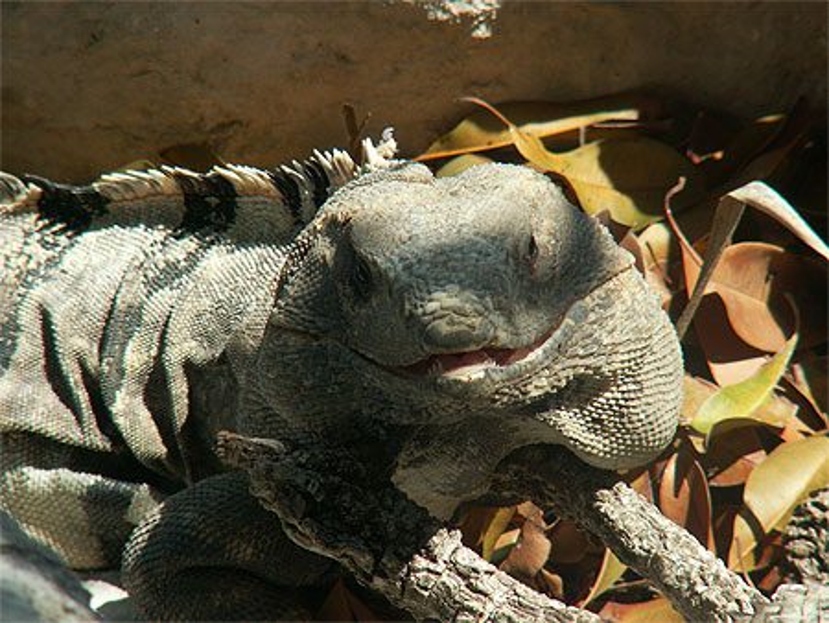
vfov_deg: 4.3
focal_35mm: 344
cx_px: 414
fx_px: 8243
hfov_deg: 5.8
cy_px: 312
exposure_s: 1/200
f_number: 5.6
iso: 50
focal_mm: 56.94
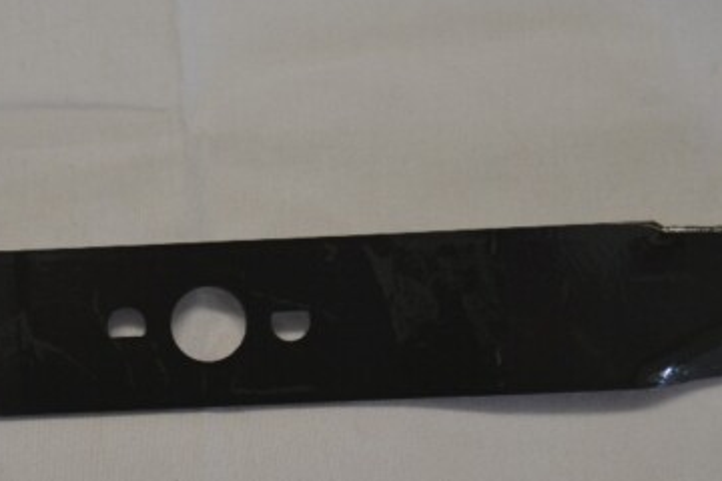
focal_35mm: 114
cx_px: 213
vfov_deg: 12.0
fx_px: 2286
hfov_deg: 17.9
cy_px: 334
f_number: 4.8
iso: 400
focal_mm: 38
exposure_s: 1/100
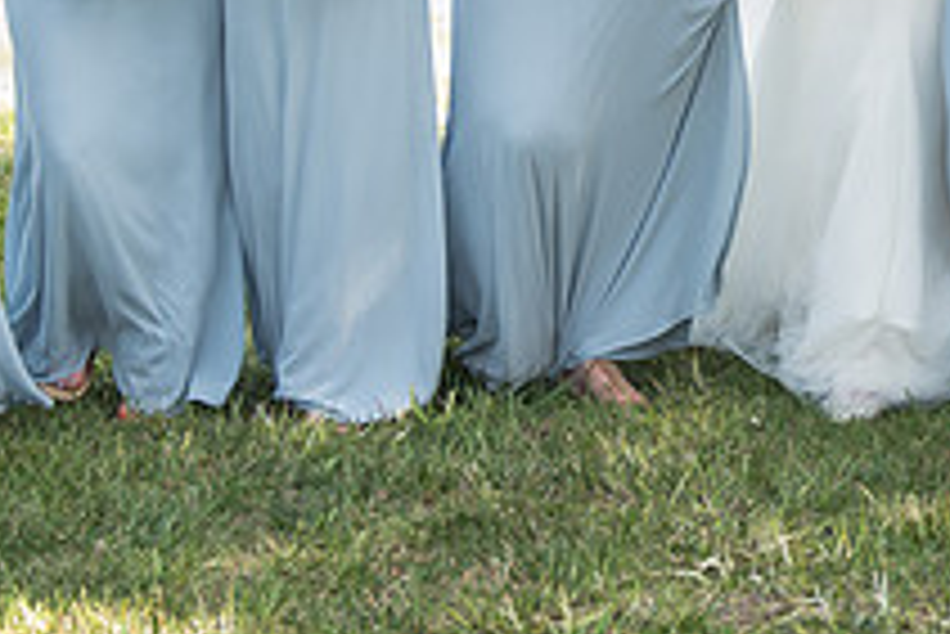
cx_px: 841
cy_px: -147
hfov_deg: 14.3
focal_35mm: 142
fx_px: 3750
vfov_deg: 9.5
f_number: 2.8
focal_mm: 38
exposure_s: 1/200
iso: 100
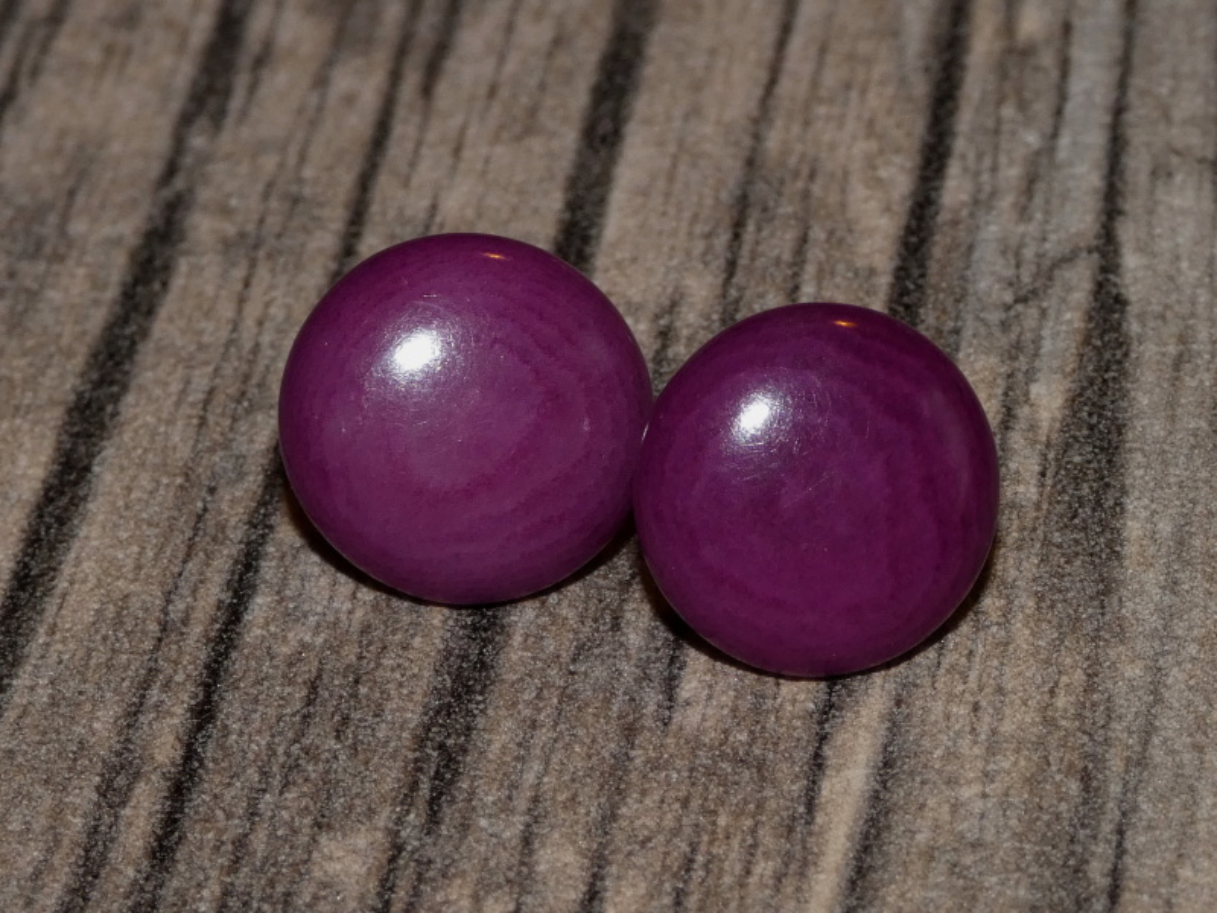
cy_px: 456
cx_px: 608
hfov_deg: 17.1
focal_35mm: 115
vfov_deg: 12.9
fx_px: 4043
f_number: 5
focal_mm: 20.5
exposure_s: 1/60
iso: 160
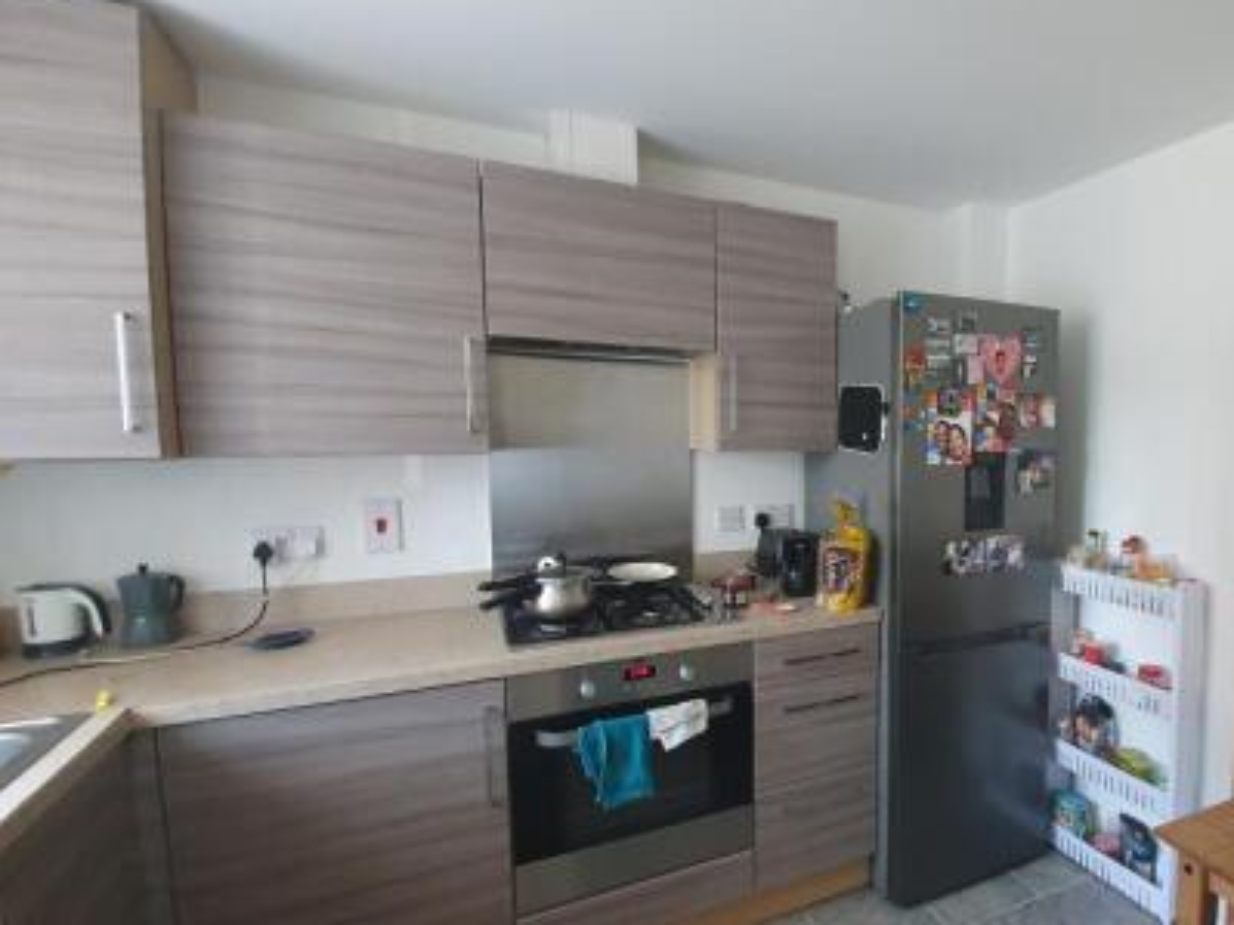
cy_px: 512
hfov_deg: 79.4
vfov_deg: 68.5
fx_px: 677
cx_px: 898
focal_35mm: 19
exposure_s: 1/33
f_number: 2.2
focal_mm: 1.8
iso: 400
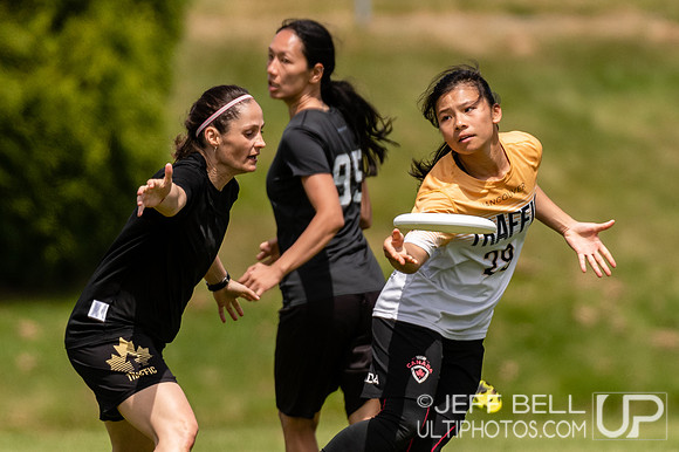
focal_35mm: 1128
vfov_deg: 1.2
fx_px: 21258
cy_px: 204
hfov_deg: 1.8
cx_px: 432
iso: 320
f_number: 4
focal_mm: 400
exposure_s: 1/2500
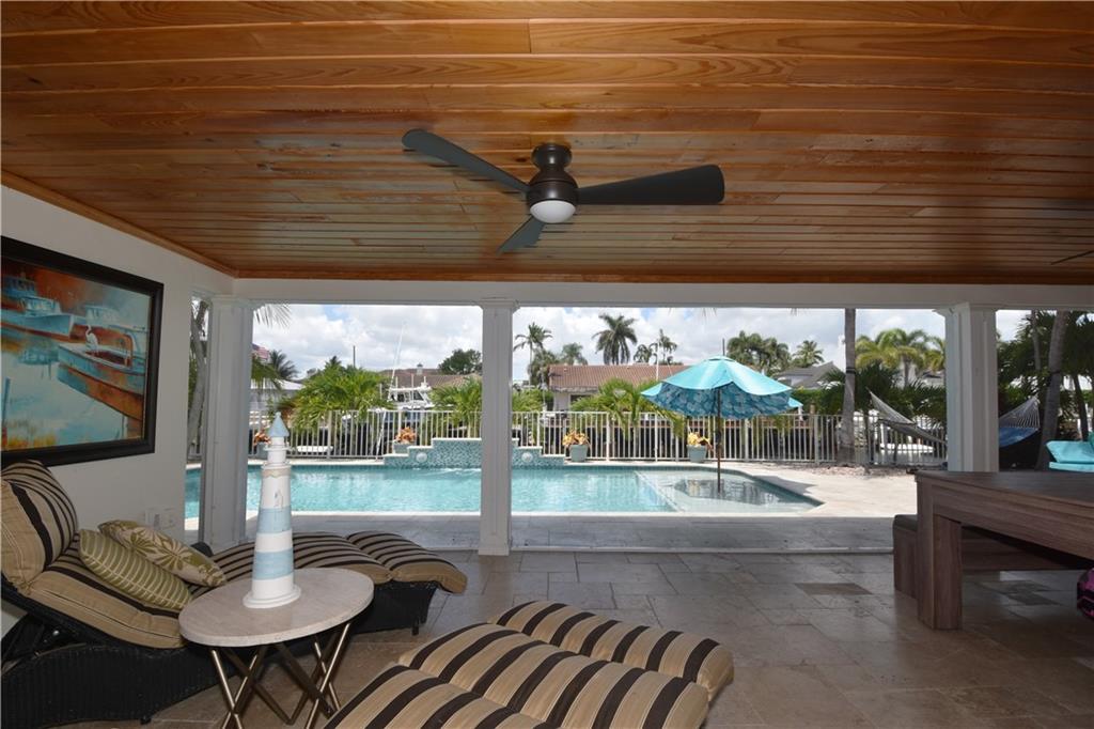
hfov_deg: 100.4
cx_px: 547
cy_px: 364
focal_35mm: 15
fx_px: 456
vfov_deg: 77.3
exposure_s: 1/200
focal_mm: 10
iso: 200
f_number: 7.1
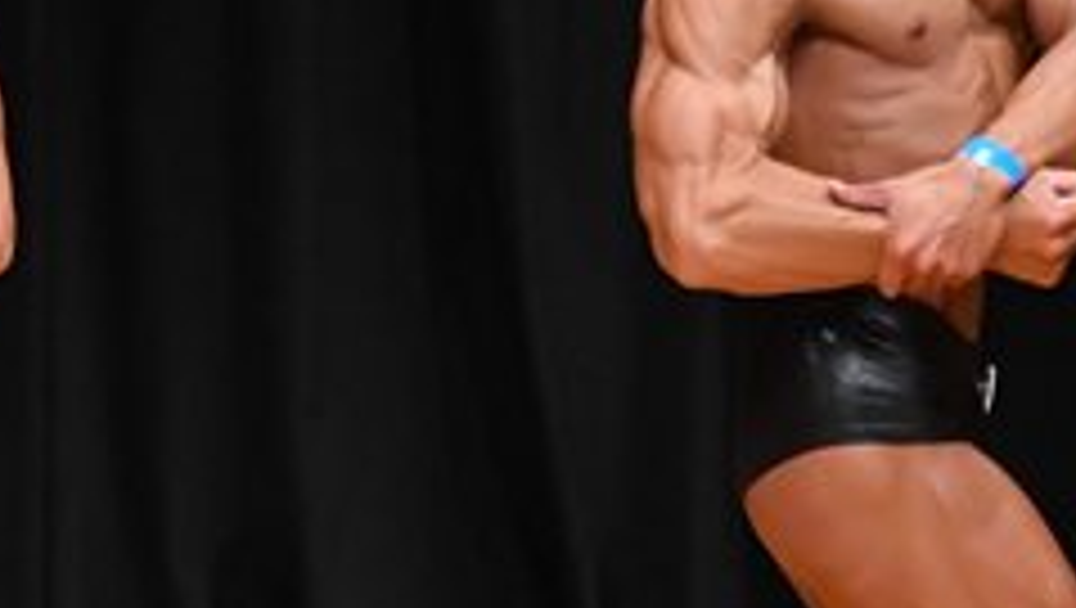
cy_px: 428
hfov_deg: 2.4
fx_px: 26132
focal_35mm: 915
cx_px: 160
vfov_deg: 1.3
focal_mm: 180
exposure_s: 1/400
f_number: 5.6
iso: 4000
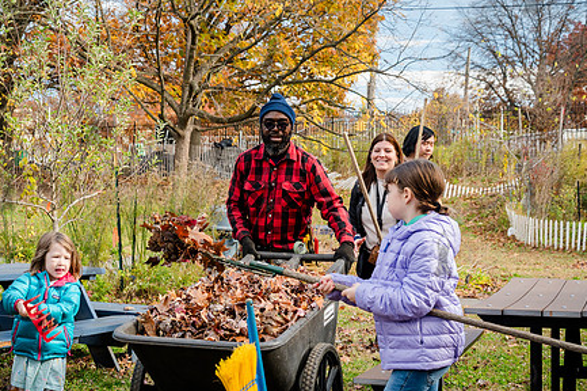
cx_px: 267
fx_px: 961
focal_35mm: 59
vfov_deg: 23.0
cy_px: 187
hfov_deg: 33.9
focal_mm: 44
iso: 1000
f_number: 5.6
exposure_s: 1/320
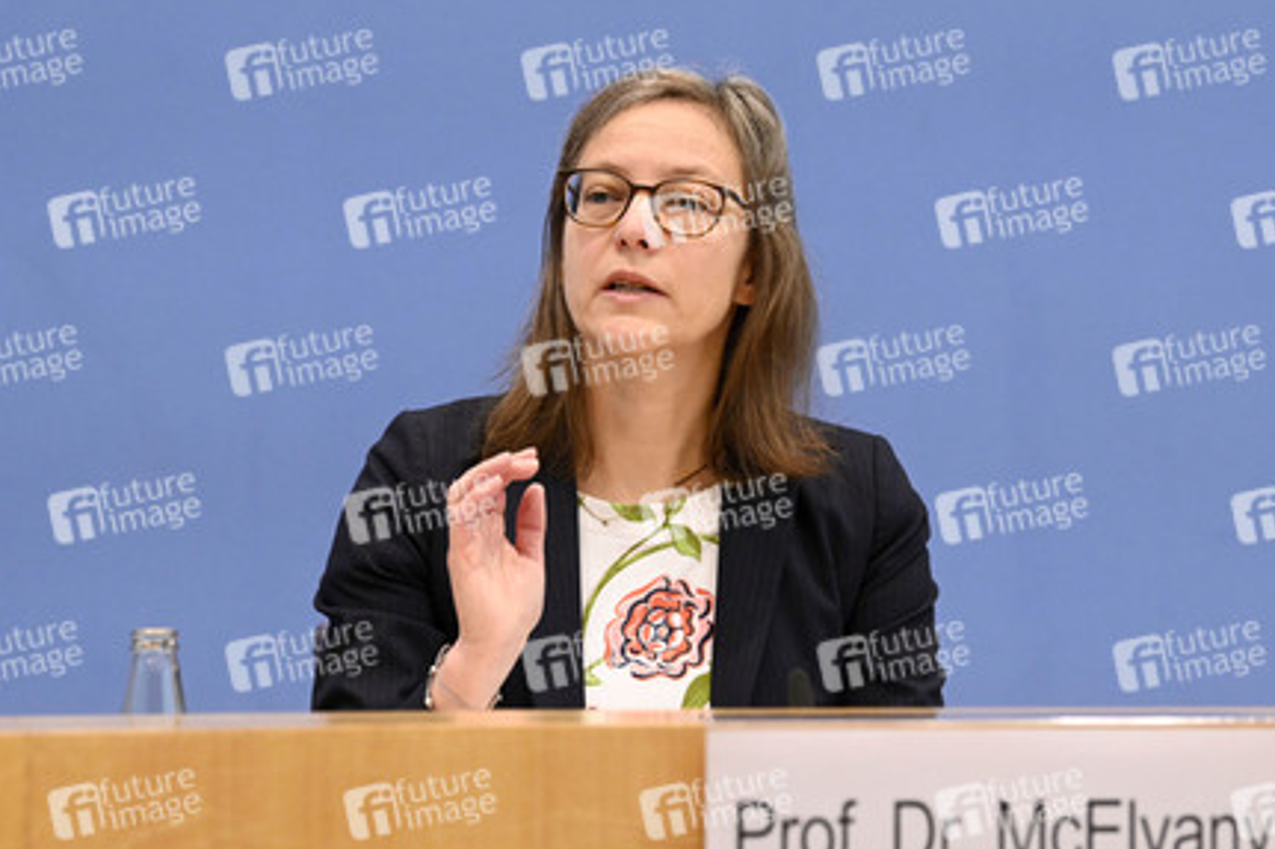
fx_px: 3186
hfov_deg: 22.6
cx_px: 638
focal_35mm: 90
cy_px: 435
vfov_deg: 15.2
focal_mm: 86
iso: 5000
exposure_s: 1/640
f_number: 5.6
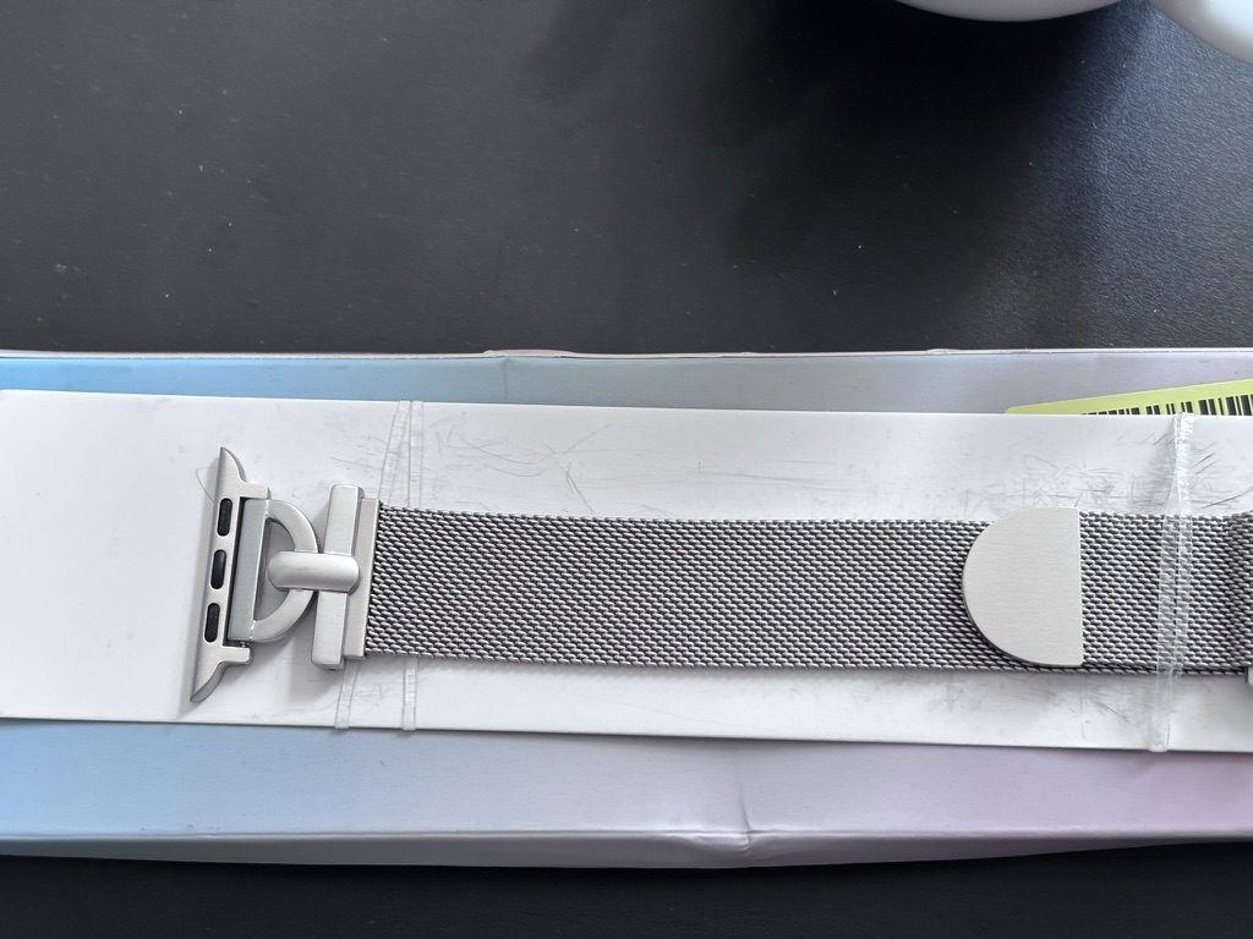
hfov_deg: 36.8
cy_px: 470
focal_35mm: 52
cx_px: 626
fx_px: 1882
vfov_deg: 28.0
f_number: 1.6
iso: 100
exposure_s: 1/60
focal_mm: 5.96
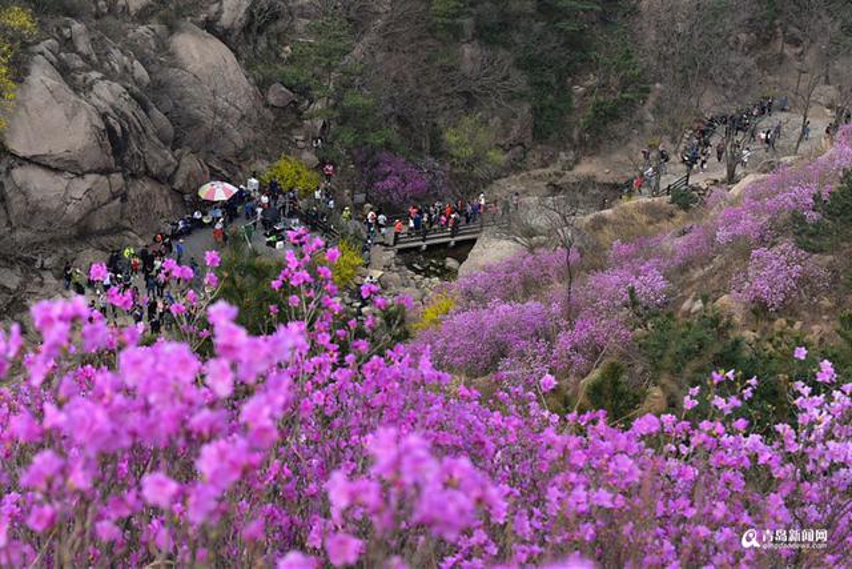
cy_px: 284
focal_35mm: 38
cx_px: 426
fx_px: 899
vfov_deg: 35.1
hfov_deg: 50.7
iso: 125
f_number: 5.6
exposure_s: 1/250
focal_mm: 38
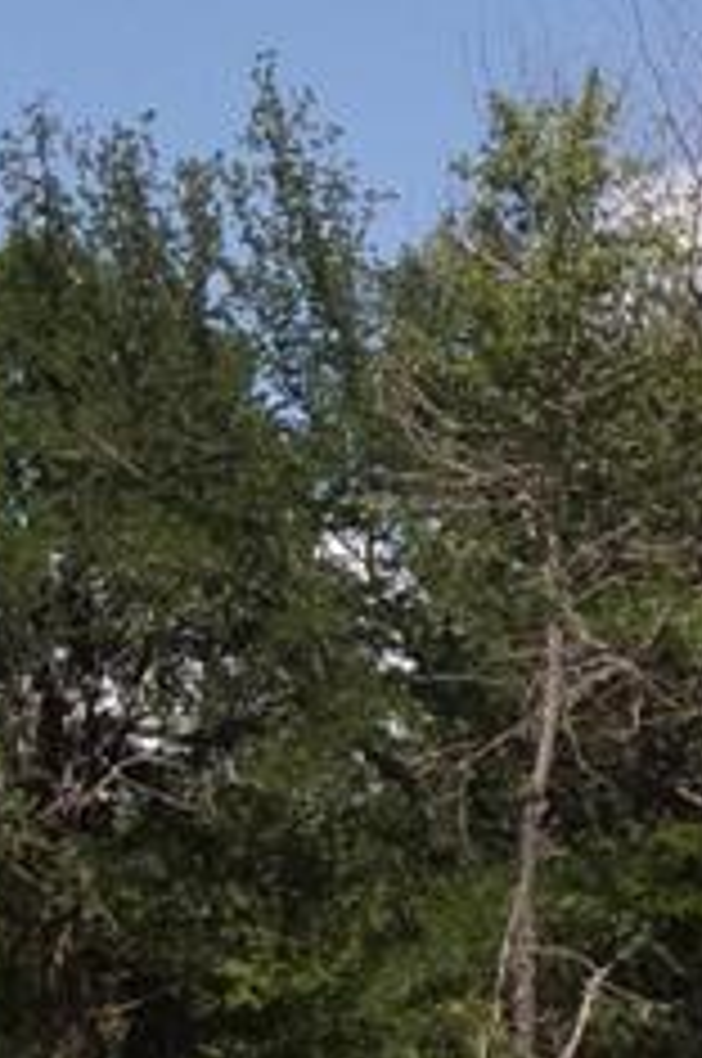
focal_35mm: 109
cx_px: 220
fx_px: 3197
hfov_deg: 12.5
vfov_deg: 18.8
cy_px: 500
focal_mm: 4.3
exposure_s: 1/100
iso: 80
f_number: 10.8
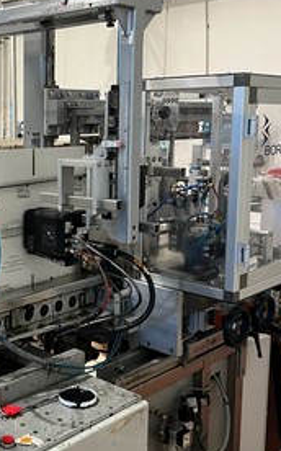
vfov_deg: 41.8
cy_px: 211
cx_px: 13
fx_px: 589
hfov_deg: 25.7
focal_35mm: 48
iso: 125
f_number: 1.5
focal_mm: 5.7
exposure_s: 1/50
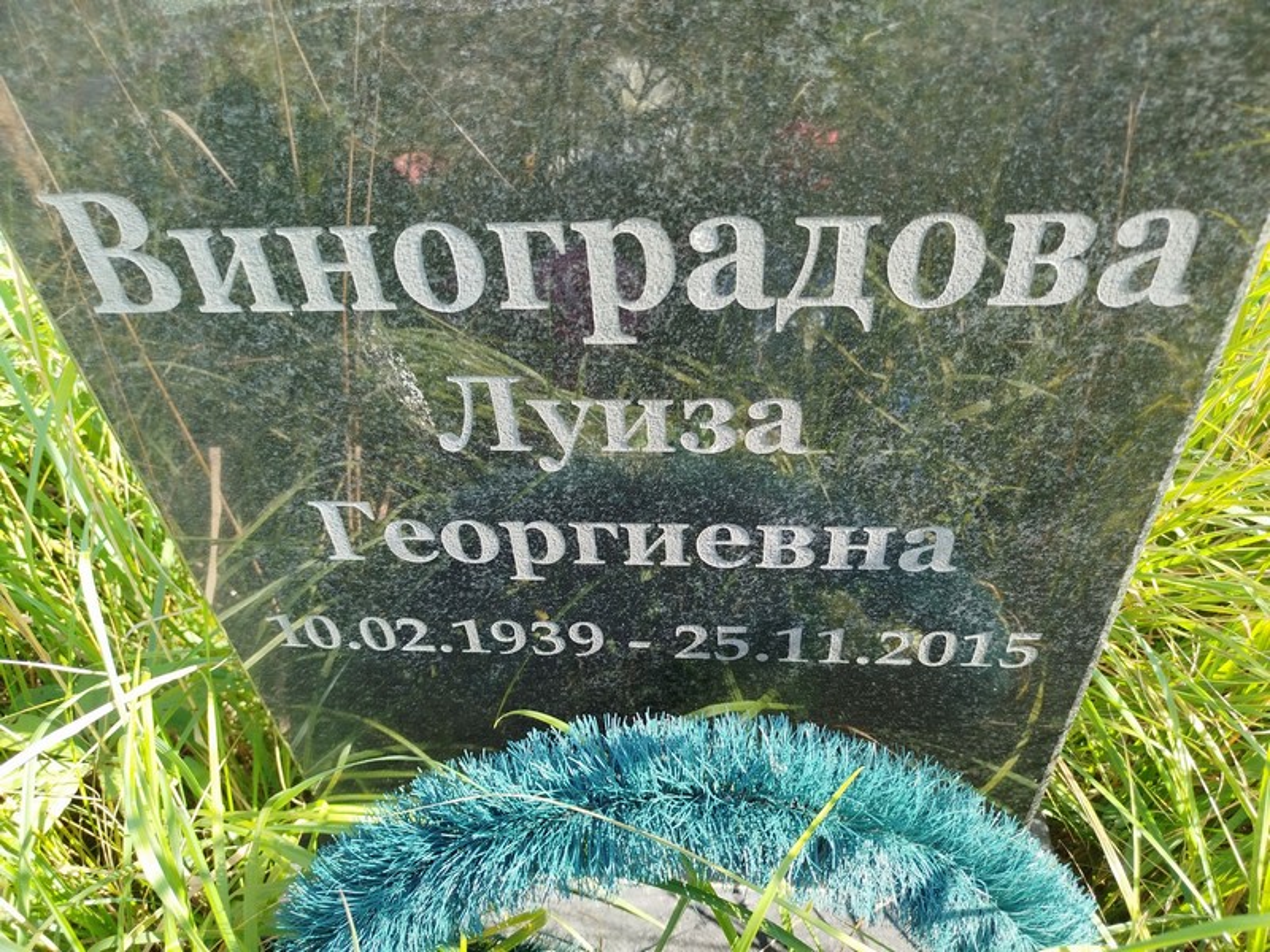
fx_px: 881
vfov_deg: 56.8
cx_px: 635
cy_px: 476
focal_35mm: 24
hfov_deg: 71.6
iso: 50
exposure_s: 1/145
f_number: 1.7
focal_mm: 5.31
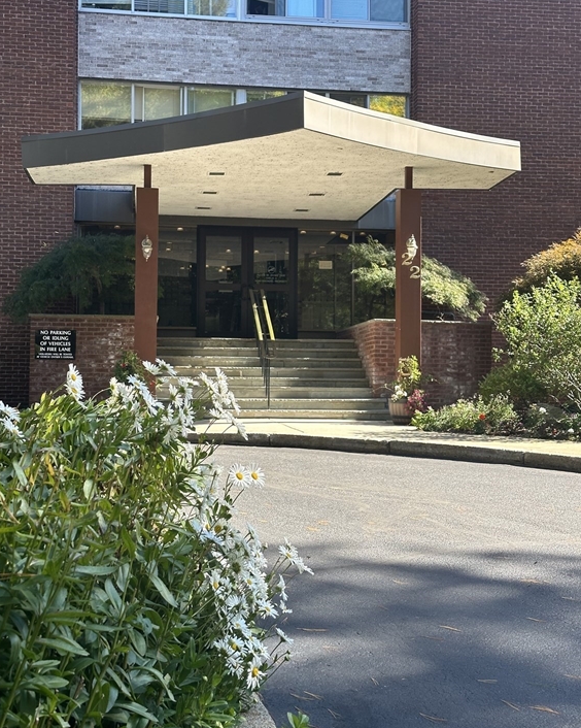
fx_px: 1097
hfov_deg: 29.7
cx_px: 294
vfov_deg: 36.7
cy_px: 335
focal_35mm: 51
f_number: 1.78
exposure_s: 1/642
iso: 64
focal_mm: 6.86
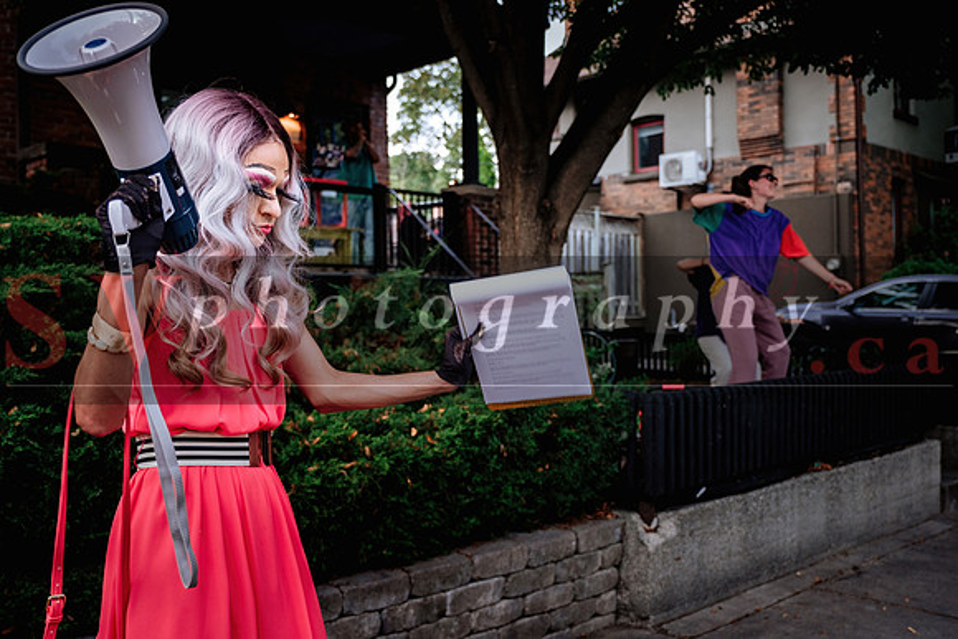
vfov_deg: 36.9
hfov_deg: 53.1
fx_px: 958
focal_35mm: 36
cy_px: 320
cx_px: 479
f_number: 2.8
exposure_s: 1/250
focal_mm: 24.2
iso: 400
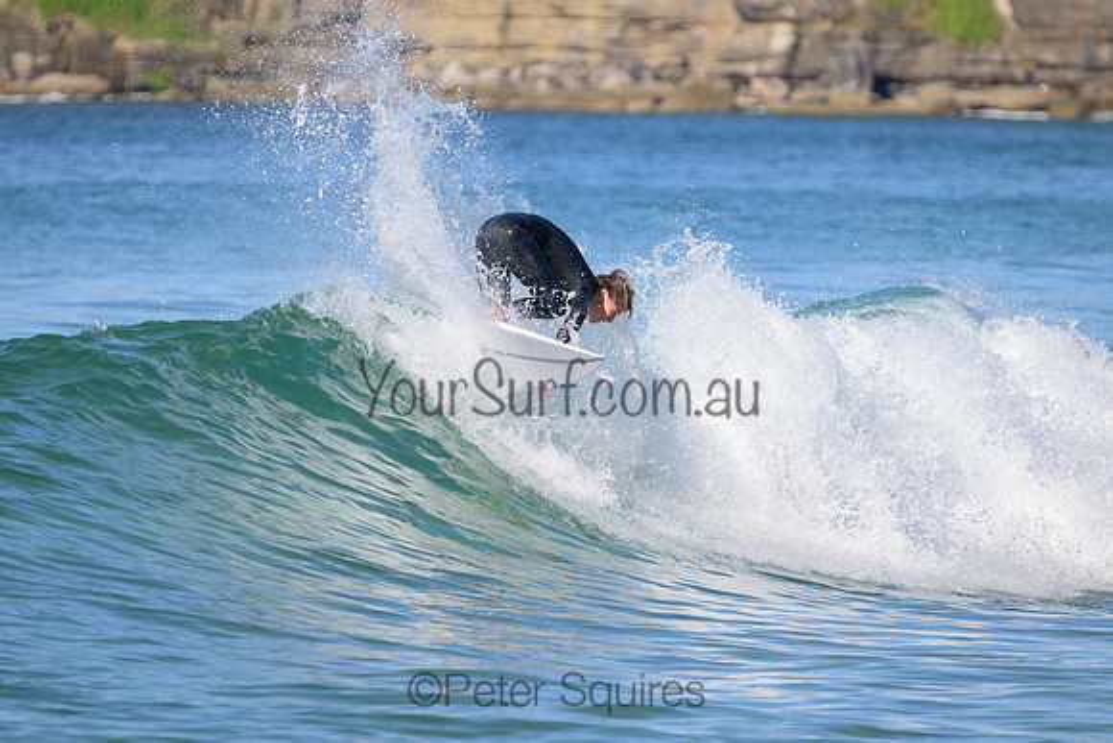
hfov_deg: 3.4
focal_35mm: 610
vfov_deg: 2.3
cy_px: 372
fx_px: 18863
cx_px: 556
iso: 1000
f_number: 11
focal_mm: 610
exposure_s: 1/2000
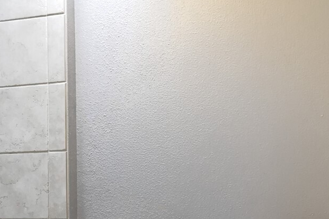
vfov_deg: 31.0
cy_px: 202
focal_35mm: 41
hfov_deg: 46.6
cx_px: 107
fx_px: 375
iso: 3200
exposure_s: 1/8
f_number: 11
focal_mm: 10
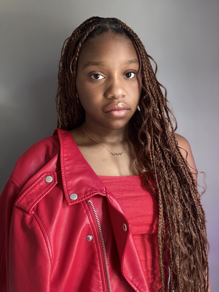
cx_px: 110
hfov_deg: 46.8
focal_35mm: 30
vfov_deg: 60.0
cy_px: 146
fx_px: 253
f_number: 1.9
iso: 400
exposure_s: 1/32
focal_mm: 2.69
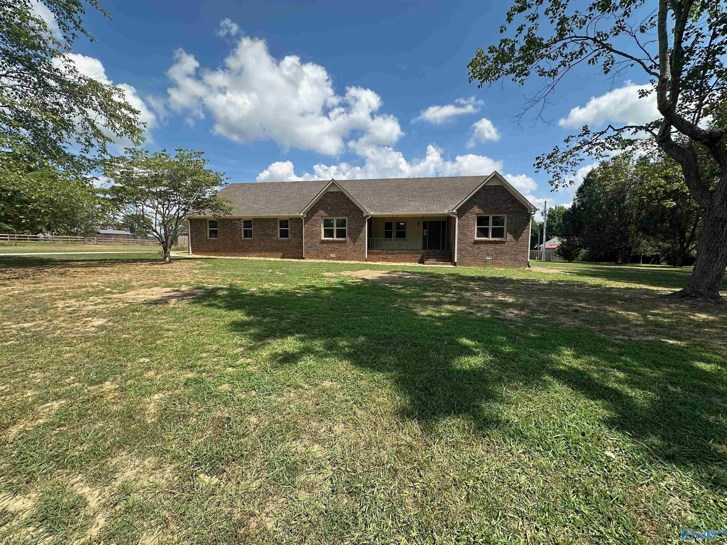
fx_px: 294
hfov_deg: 102.1
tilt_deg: -4.3
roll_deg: -0.7
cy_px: 272
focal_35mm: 14
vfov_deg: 85.7
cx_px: 364
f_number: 2.2
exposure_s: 1/1103
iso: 40
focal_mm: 2.22
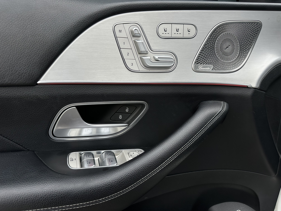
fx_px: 195
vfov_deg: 56.8
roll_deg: +0.3
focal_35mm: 24
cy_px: 106
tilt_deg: -18.9
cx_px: 140
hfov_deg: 71.6
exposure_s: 1/460
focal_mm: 6.86
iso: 80
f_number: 1.78
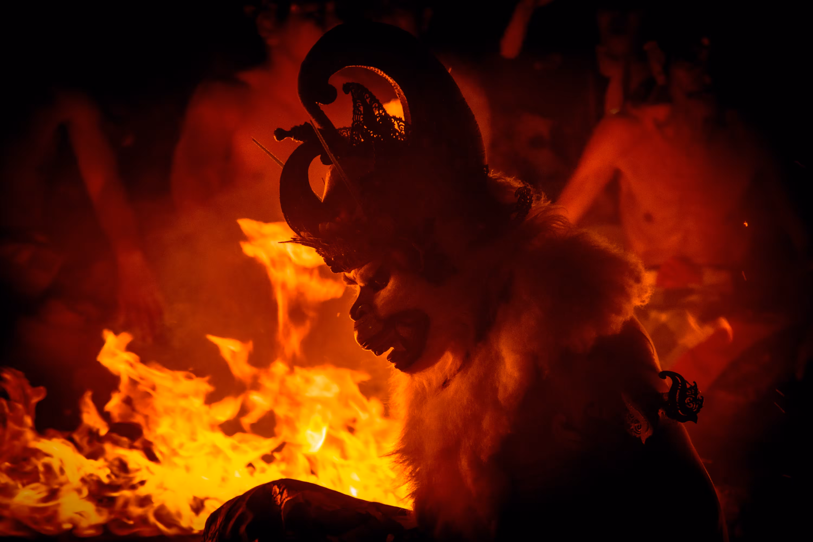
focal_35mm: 210
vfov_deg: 6.5
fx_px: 4742
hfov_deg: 9.8
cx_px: 406
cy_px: 271
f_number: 5.6
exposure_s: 1/160
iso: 800
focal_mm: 140
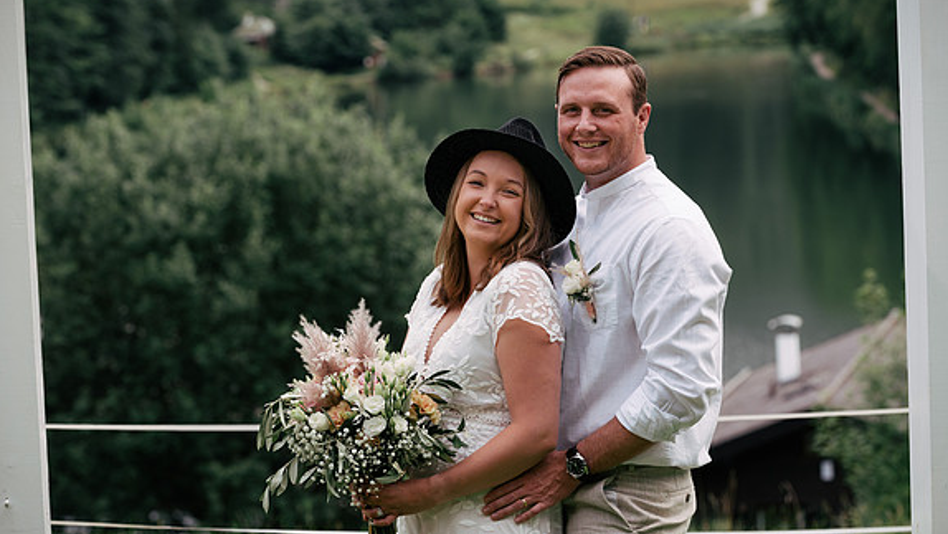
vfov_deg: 8.2
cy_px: 296
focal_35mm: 148
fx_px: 3721
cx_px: 477
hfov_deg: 14.5
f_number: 7.1
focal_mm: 140
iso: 500
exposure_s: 1/250
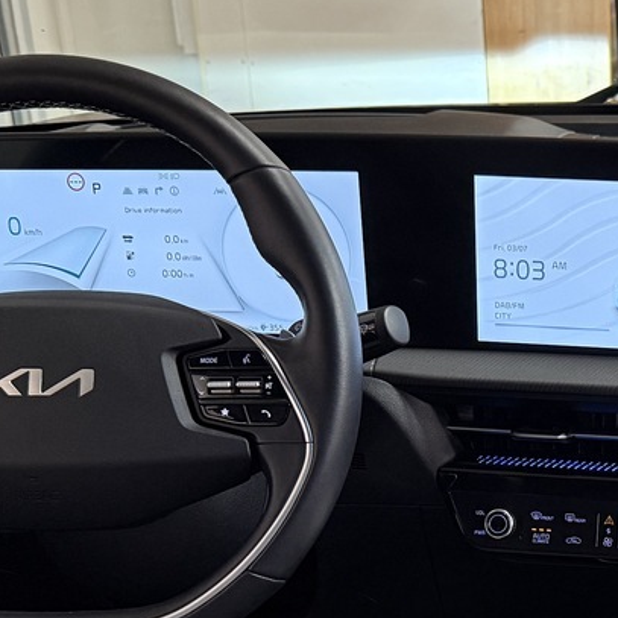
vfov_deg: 21.9
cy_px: 665
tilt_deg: -26.3
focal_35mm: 75
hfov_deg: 21.9
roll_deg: +0.4
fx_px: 1515
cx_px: 674
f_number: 1.78
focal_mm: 6.76
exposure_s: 1/57
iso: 320
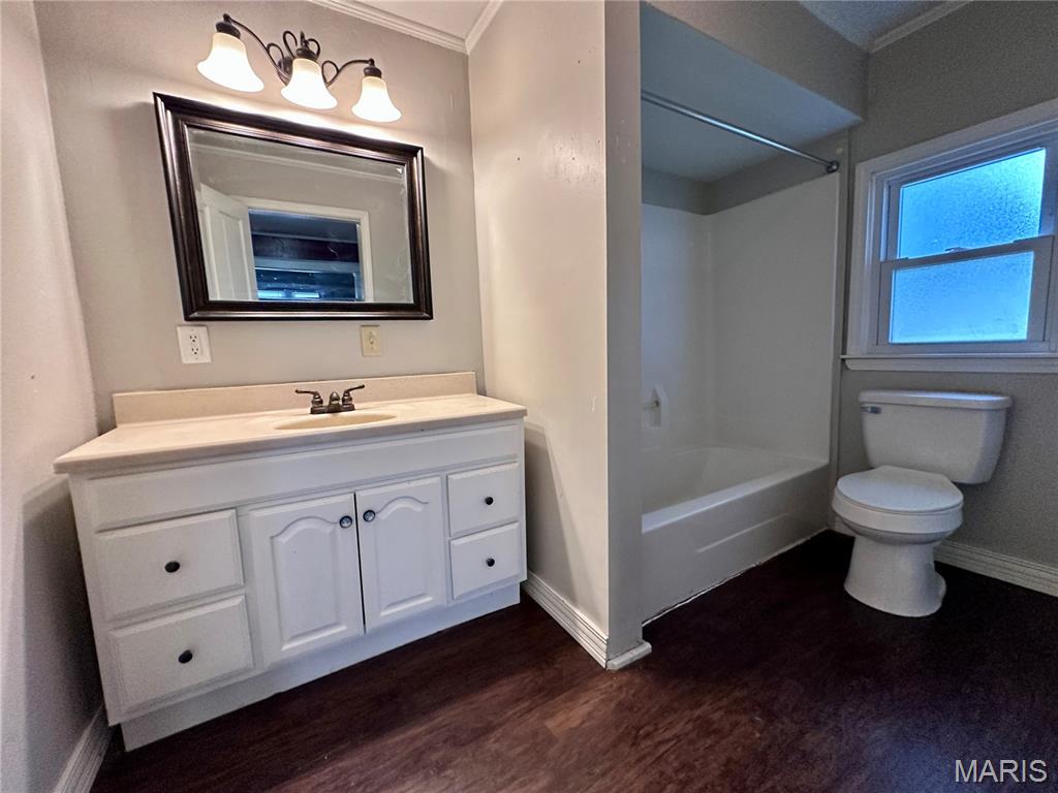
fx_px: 428
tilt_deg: -3.8
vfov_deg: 85.7
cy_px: 396
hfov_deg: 102.1
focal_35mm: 14
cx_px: 529
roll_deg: +1.2
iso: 320
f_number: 2.2
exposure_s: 1/120
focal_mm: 2.22
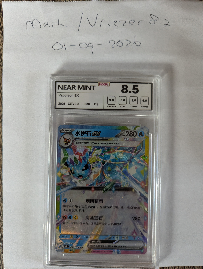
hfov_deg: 56.9
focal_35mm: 24
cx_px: 102
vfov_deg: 71.5
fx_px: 187
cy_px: 134
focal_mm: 6.81
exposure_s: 1/211
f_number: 1.85
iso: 515
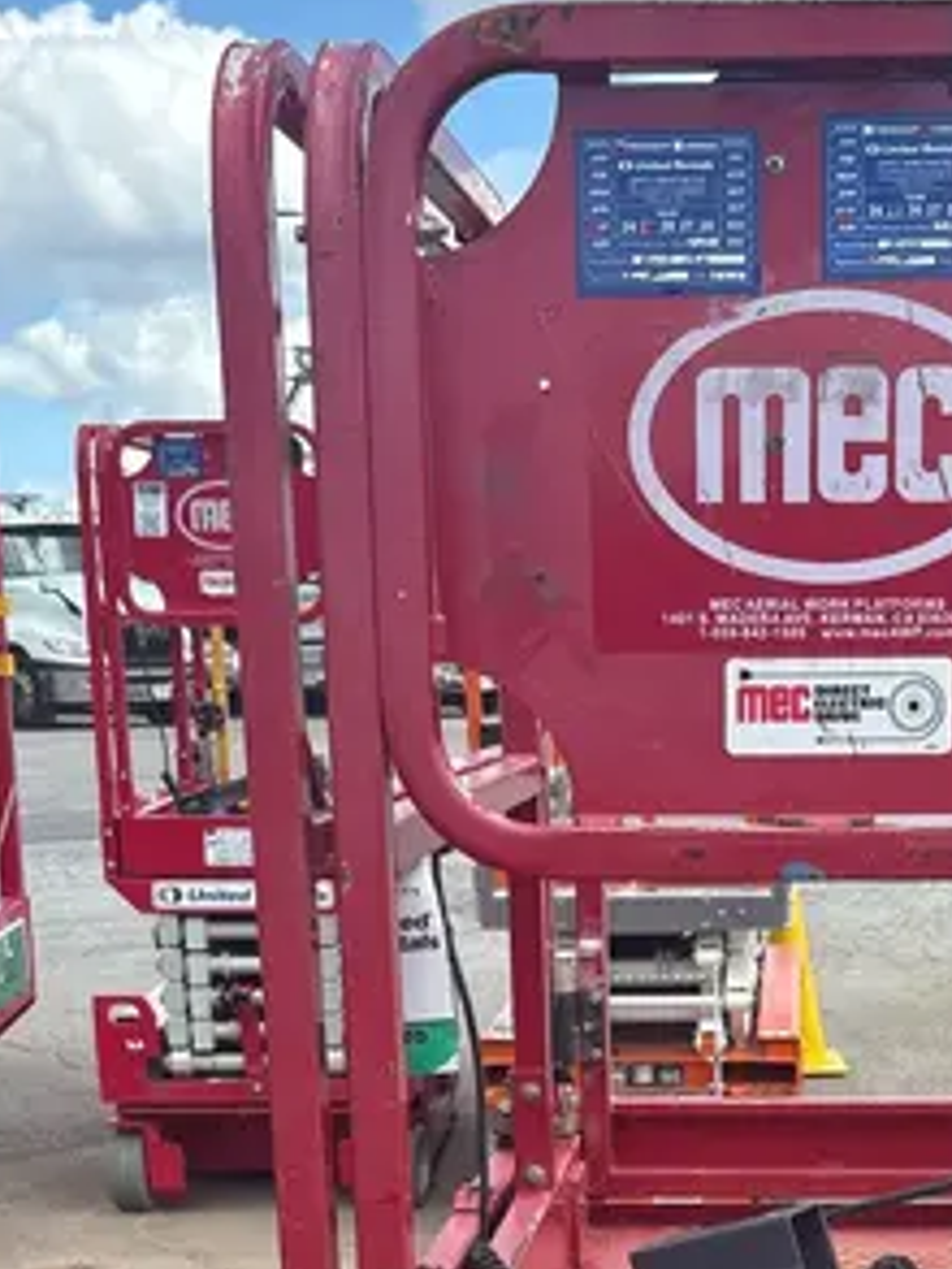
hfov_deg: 22.4
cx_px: 736
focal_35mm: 65
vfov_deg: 28.0
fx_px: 2382
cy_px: 1280
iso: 64
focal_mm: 5.96
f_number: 1.6
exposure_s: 1/1751
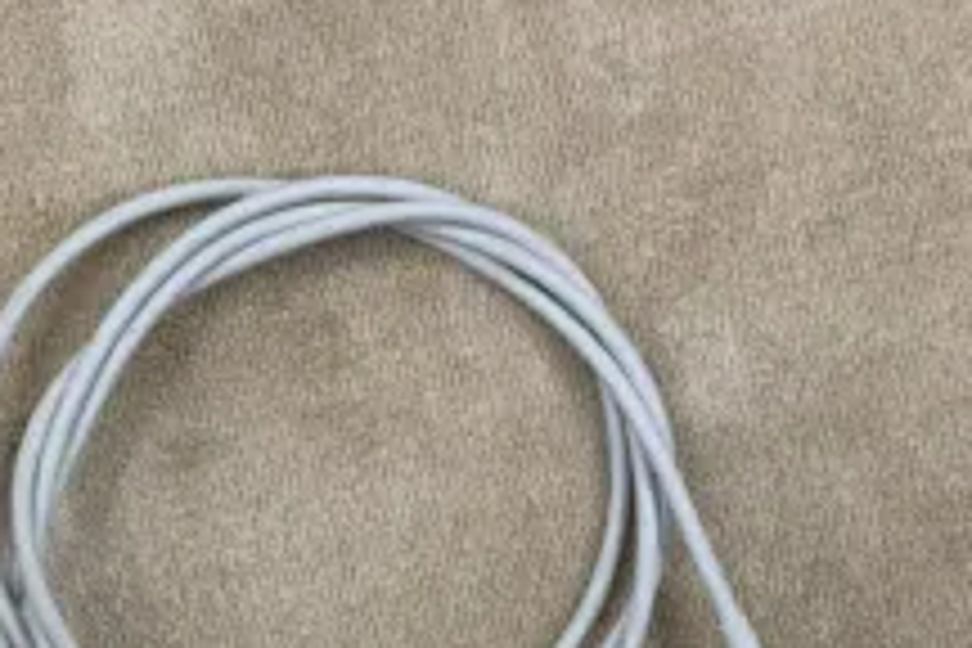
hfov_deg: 20.3
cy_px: 850
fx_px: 2700
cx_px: 306
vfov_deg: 13.2
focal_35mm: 100
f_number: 2.4
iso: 200
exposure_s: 1/50
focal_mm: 6
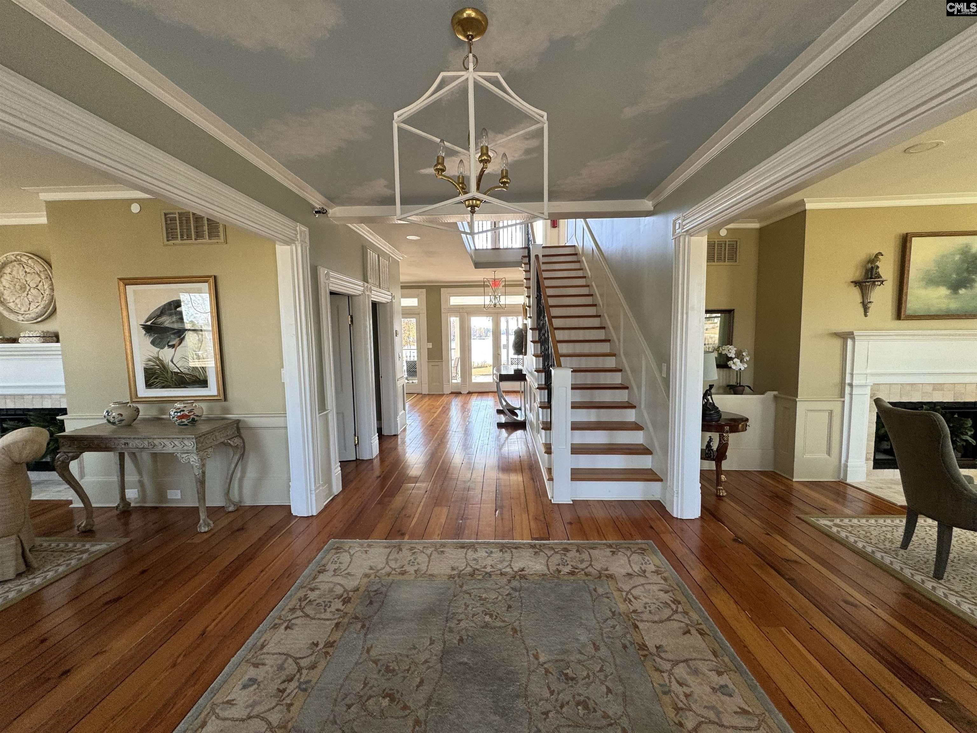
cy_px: 366
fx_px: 395
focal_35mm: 14
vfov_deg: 85.7
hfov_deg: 102.1
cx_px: 488
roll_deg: +0.1
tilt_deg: -3.3
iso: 80
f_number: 2.2
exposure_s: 1/99
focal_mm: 2.22
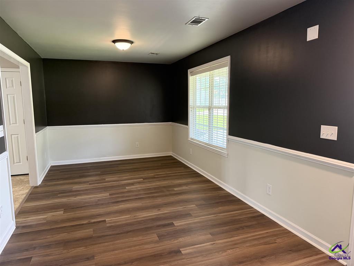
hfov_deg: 71.6
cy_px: 133
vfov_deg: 56.8
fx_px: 245
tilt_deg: -6.4
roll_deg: +1.0
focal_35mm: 24
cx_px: 177
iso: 200
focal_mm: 6.76
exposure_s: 1/60
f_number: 1.78
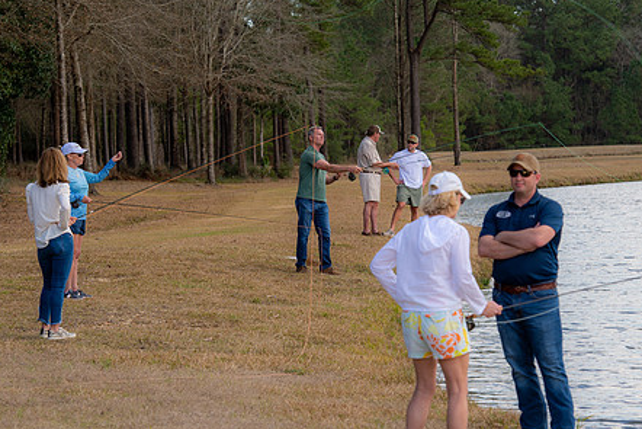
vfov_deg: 8.4
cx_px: 330
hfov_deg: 12.5
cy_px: 204
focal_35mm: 164
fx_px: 2925
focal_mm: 125
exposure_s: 1/125
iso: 100
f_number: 6.3
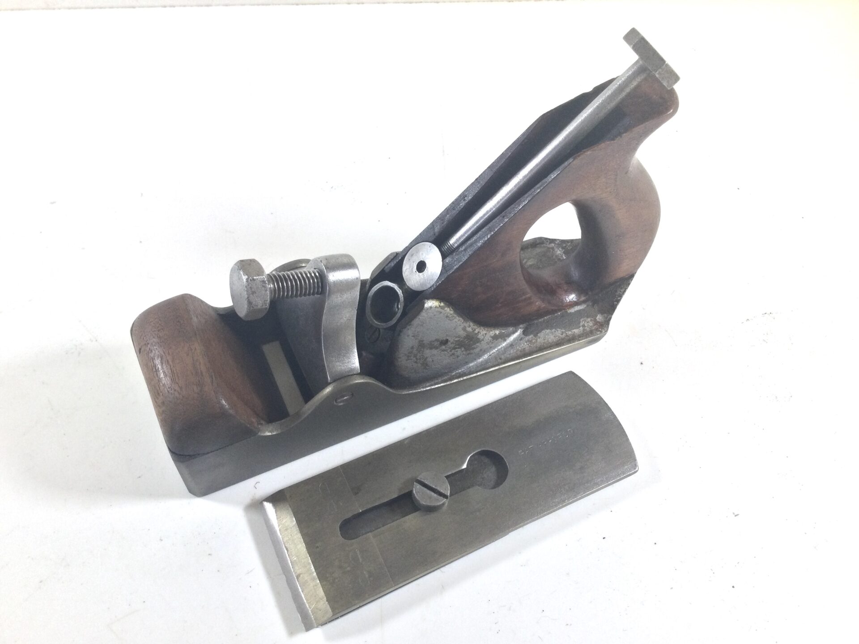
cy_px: 322
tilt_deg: -56.5
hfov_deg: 58.4
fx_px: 769
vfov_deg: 45.4
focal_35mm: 31
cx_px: 430
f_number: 2.4
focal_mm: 3.3
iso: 50
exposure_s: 1/100
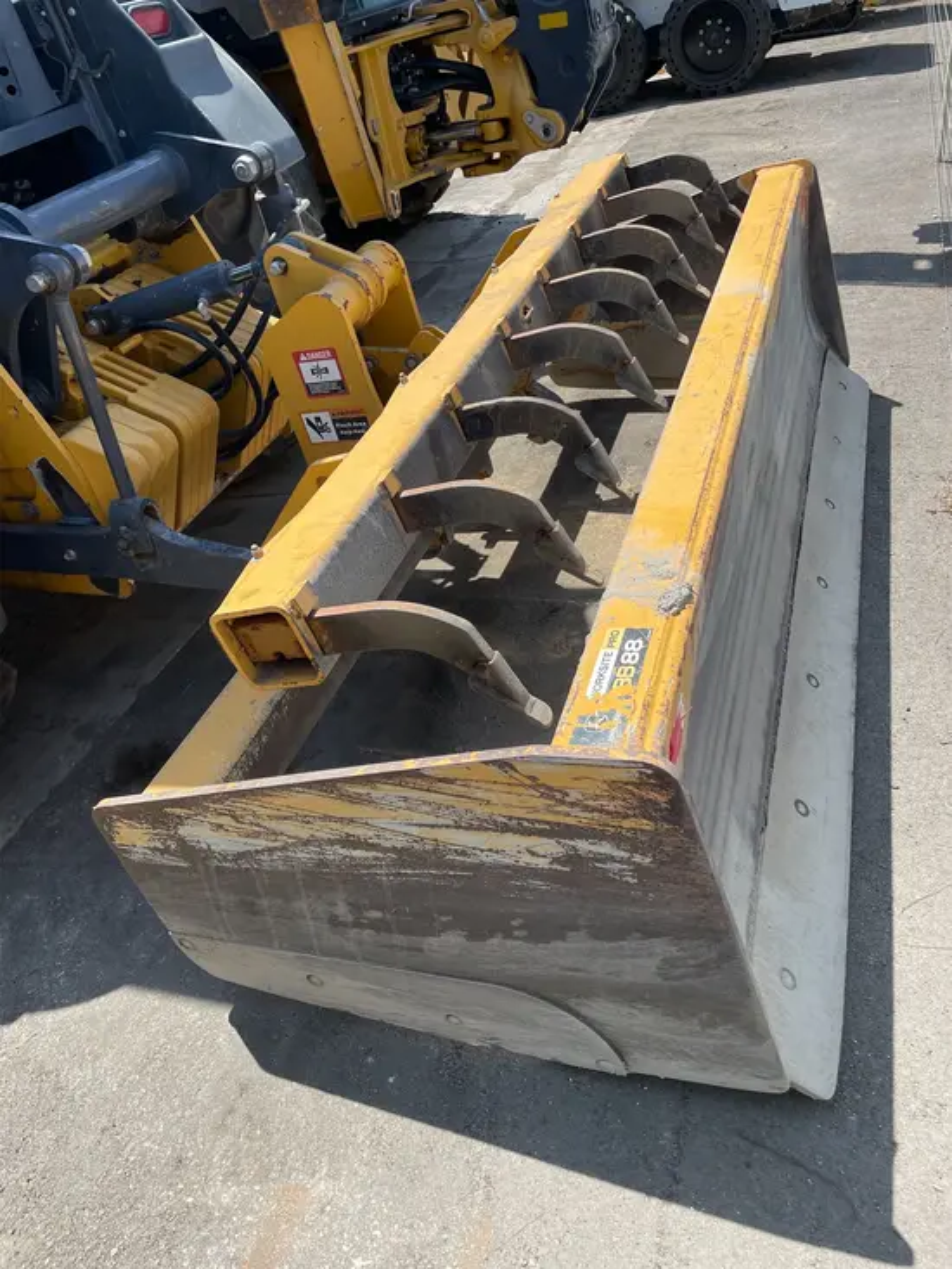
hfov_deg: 53.1
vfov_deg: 67.3
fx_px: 953
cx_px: 476
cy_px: 634
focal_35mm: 26
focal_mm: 4.2
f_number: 1.6
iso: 32
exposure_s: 1/1667
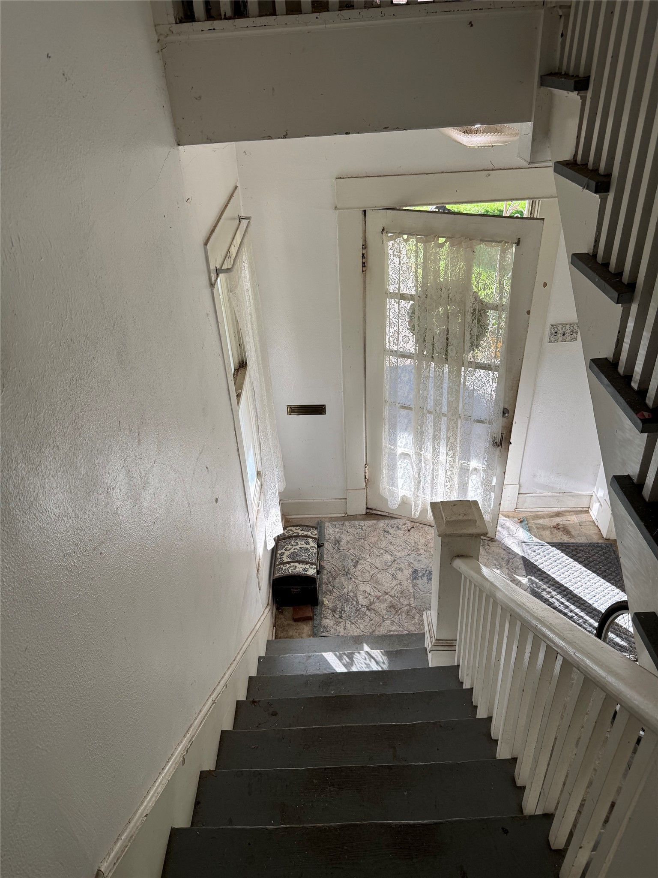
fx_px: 608
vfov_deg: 71.6
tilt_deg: -34.0
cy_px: 439
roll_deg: +2.5
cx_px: 329
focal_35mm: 24
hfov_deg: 56.8
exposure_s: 1/405
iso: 80
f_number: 1.78
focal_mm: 6.76
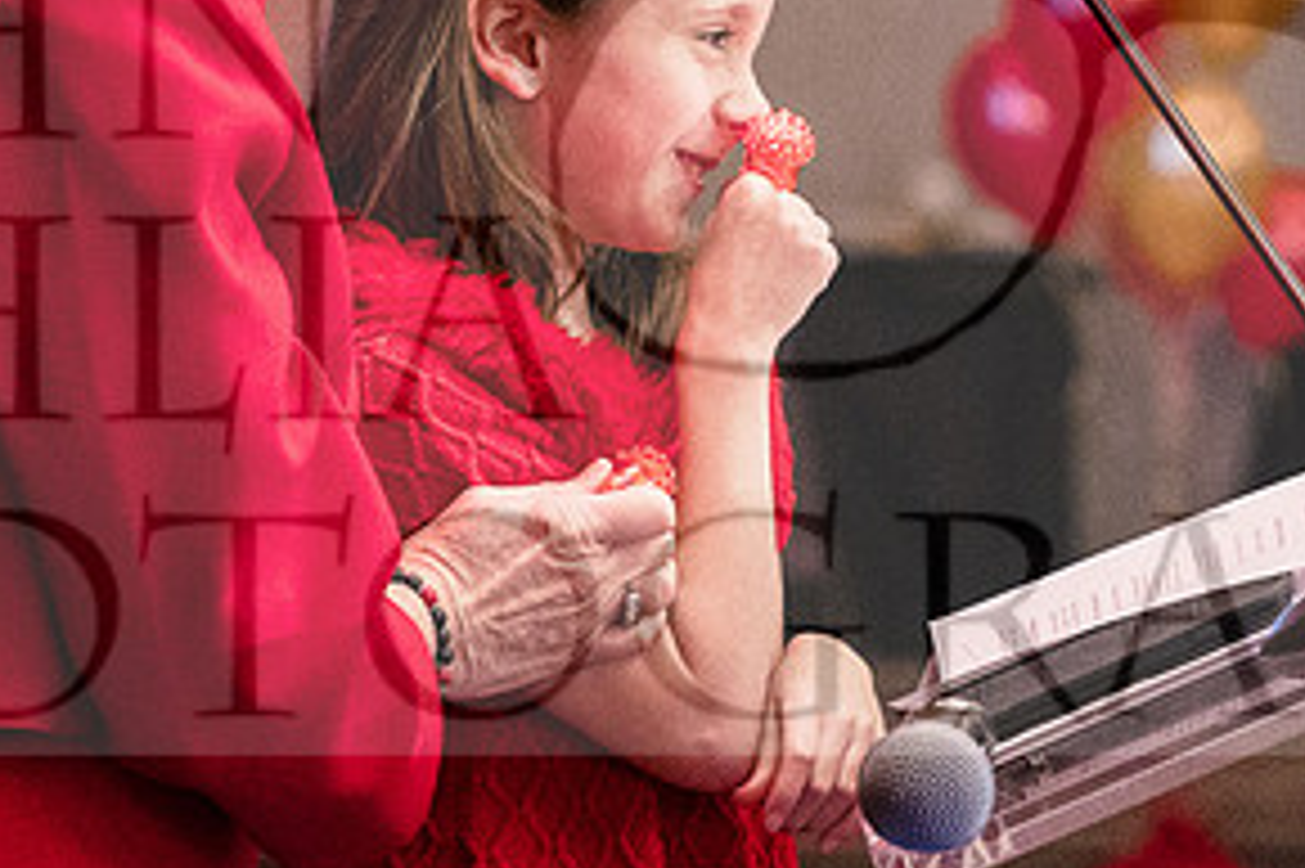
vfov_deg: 5.6
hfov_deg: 8.4
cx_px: 706
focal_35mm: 246
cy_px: 70
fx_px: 8912
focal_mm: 82
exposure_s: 1/100
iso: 6400
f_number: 4
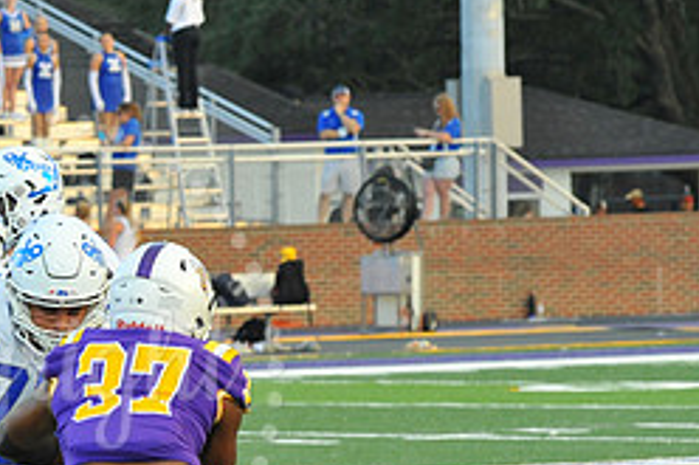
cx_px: 14
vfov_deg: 3.8
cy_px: 372
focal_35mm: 362
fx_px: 7024
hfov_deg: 5.7
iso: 2000
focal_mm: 155
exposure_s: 1/320
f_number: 8
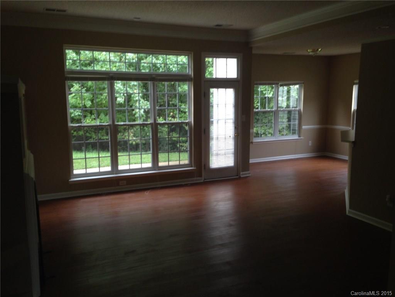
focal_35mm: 33
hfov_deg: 55.4
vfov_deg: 42.9
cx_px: 198
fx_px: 377
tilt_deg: -9.3
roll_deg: +2.2
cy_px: 148
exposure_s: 1/20
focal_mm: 4.12
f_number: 2.4
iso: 64
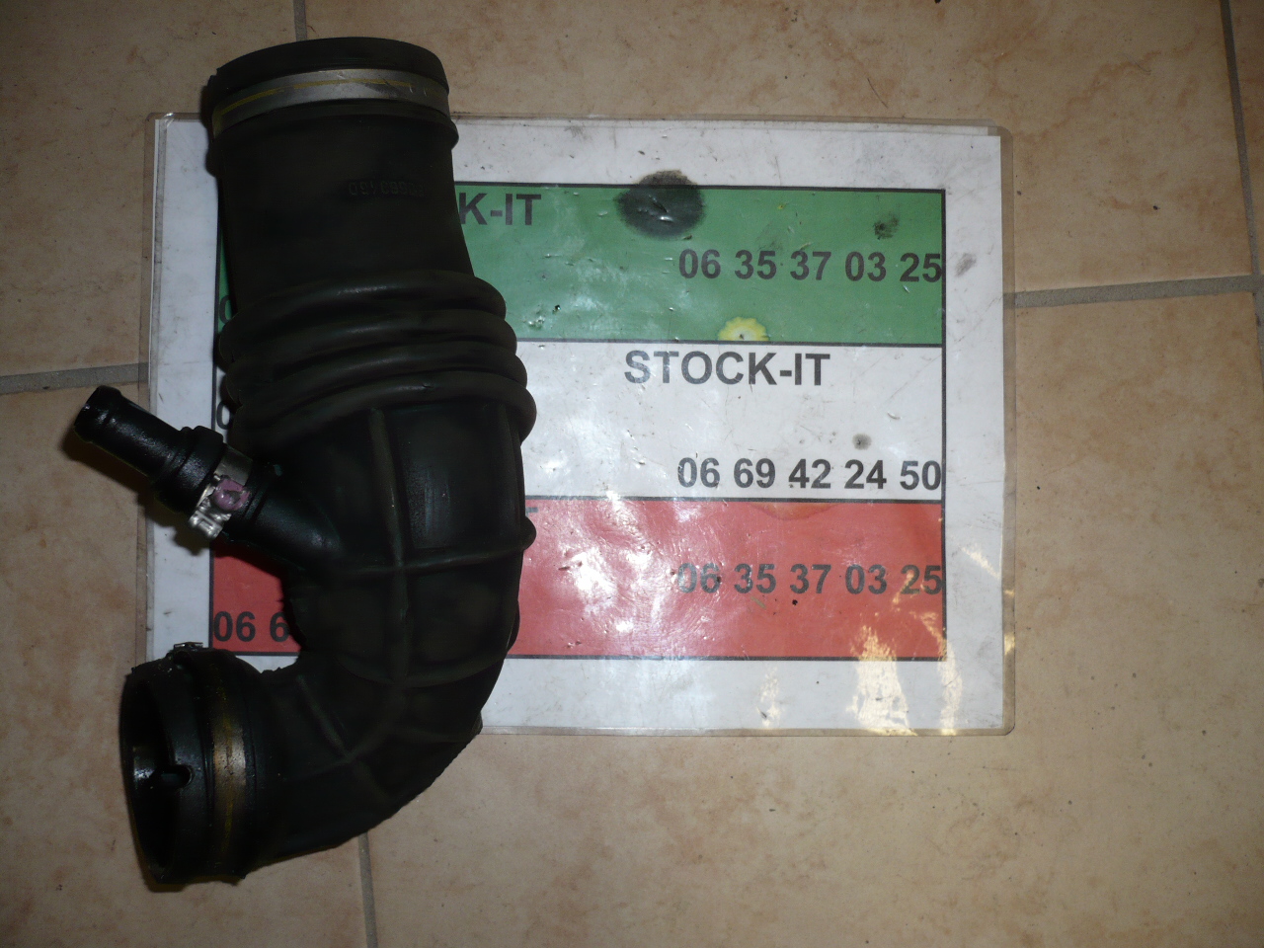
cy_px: 474
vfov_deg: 40.7
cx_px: 632
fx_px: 1278
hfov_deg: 52.6
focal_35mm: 35
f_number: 2.8
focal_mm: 5.8
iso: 100
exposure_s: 1/30
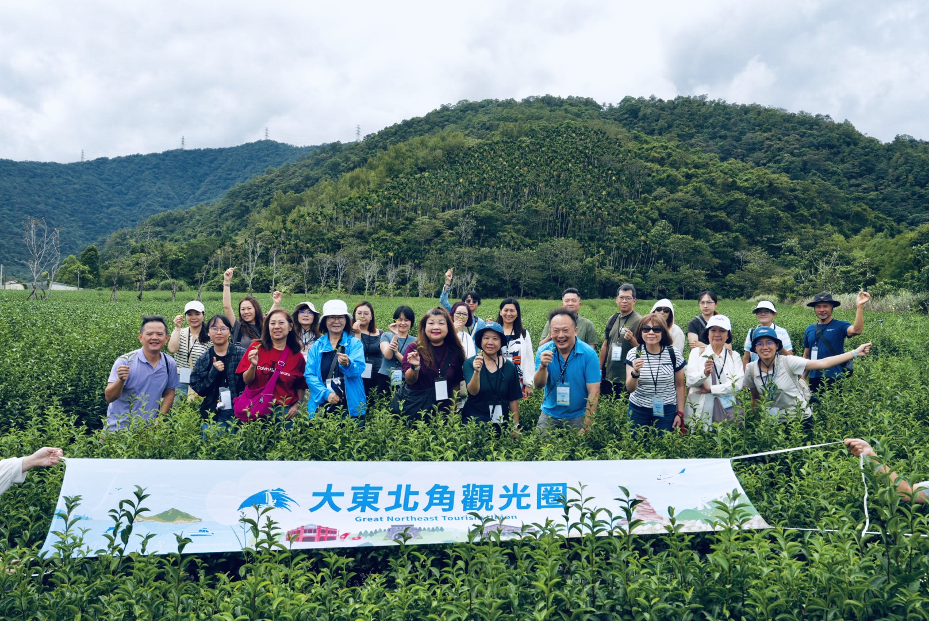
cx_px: 464
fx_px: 852
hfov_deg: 57.2
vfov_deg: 40.0
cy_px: 310
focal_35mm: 33
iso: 100
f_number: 10
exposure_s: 1/125
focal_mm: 33
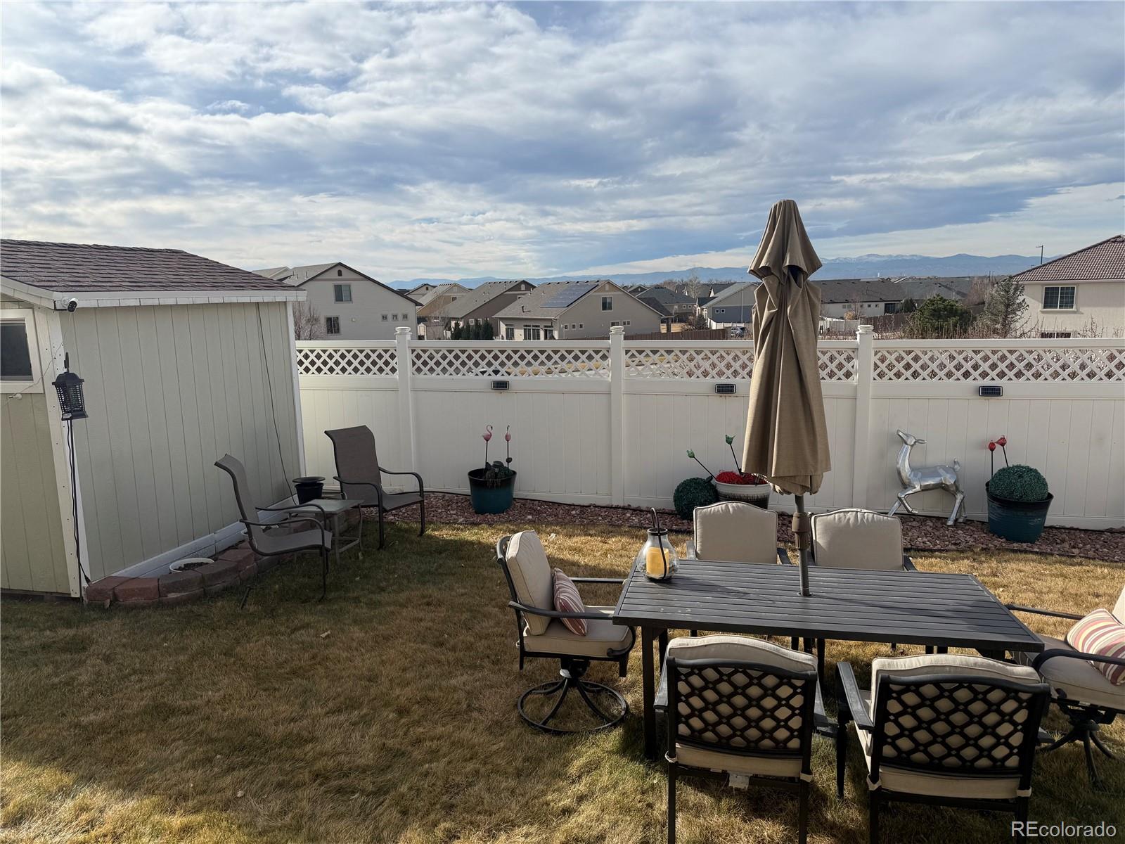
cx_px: 562
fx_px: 780
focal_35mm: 24
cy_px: 422
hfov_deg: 71.6
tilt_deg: -9.7
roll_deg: +2.6
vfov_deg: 56.8
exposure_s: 1/6711
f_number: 1.78
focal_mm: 6.76
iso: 80
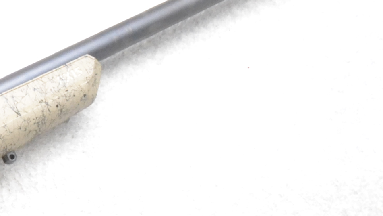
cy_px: 331
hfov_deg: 10.2
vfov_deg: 6.0
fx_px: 2030
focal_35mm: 200
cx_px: -304
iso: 3200
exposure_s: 1/160
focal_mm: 35
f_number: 20
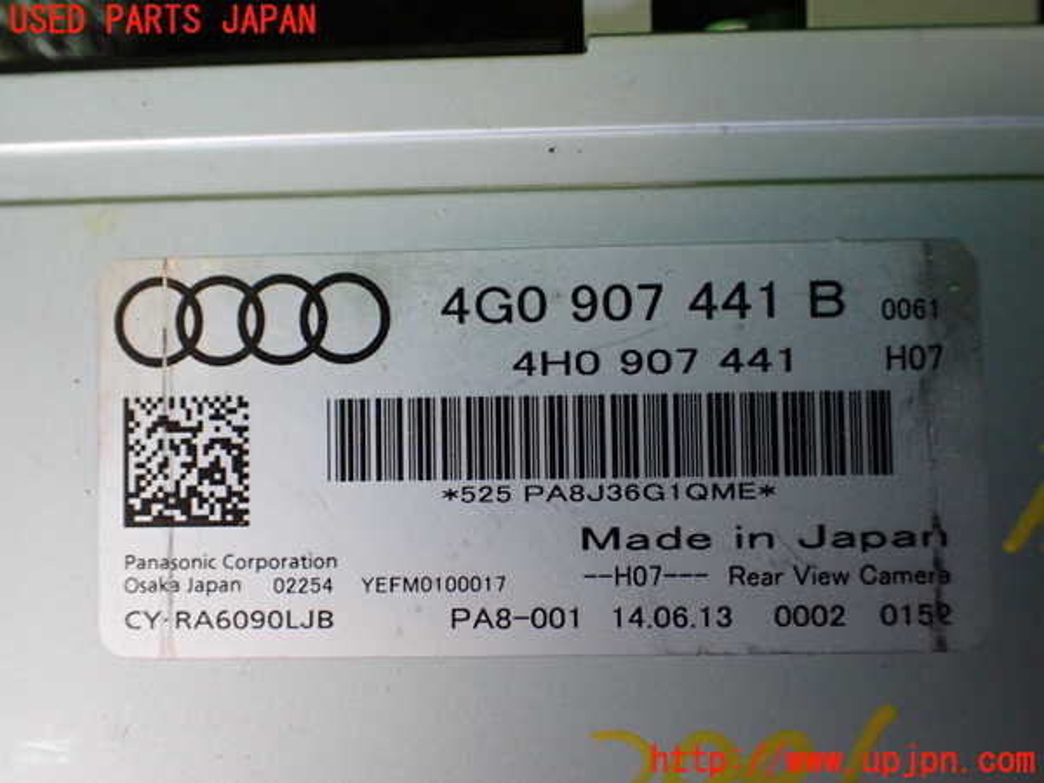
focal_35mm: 30
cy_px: 392
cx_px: 522
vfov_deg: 46.8
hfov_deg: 60.0
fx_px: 905
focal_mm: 5.4
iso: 640
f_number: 2.3
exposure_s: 1/125
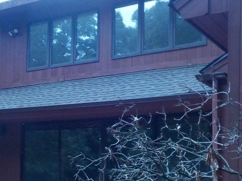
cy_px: 159
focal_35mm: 68
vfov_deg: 21.2
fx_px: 475
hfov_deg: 27.1
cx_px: 4
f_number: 3.3
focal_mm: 4.1
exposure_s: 1/250
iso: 280
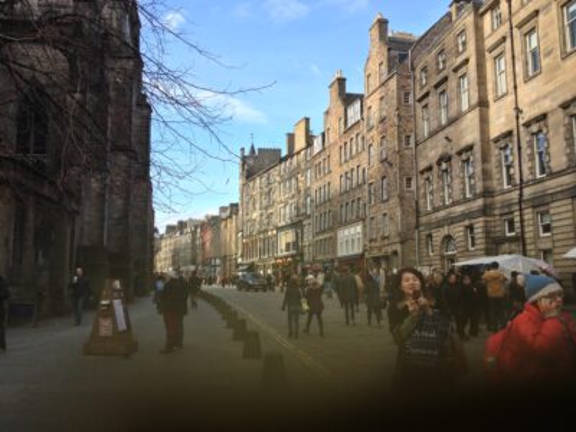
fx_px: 582
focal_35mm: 35
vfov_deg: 40.7
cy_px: 216
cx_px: 288
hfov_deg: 52.6
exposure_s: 1/502
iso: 50
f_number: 2.4
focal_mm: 4.28
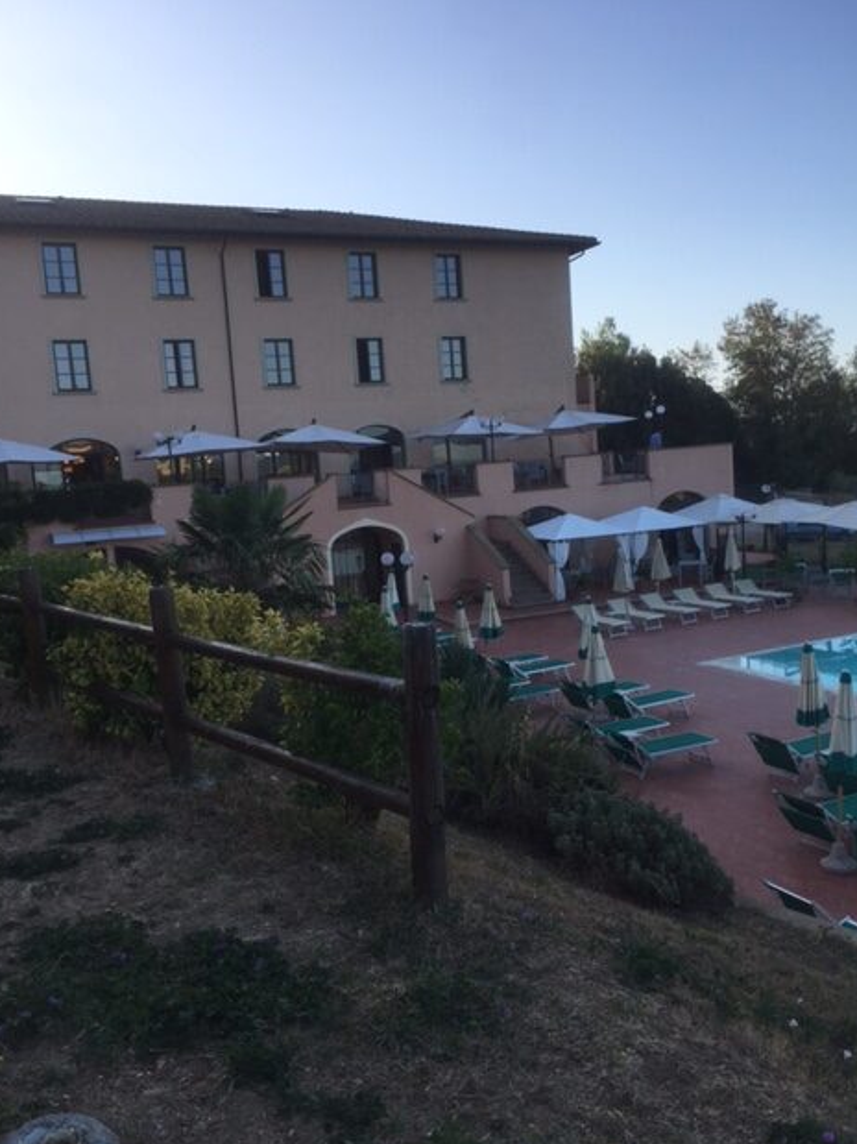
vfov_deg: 60.0
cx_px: 430
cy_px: 573
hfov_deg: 46.8
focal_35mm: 30
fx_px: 991
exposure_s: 1/1014
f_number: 2.2
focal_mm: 4.15
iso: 32
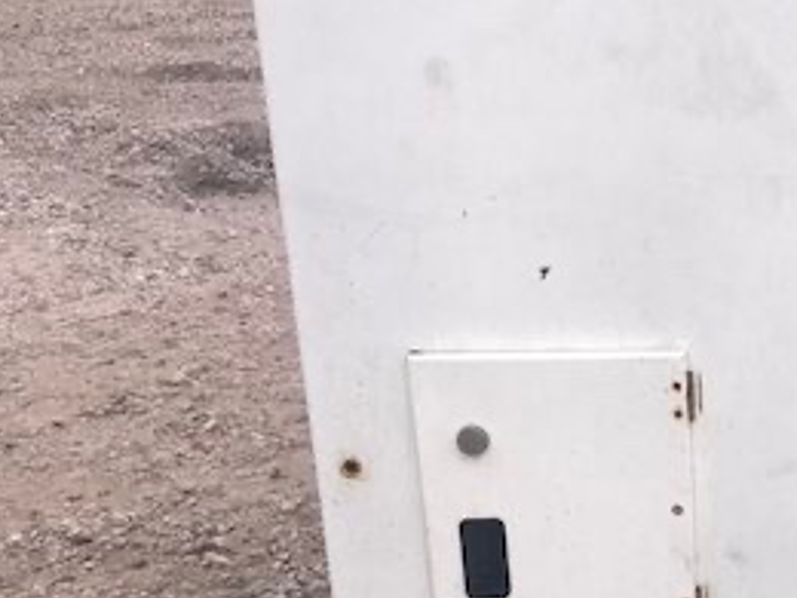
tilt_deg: -25.0
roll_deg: -0.4
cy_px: 478
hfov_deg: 26.9
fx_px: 1589
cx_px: 766
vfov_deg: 21.1
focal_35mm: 69
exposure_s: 1/120
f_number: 1.8
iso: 25
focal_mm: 3.99
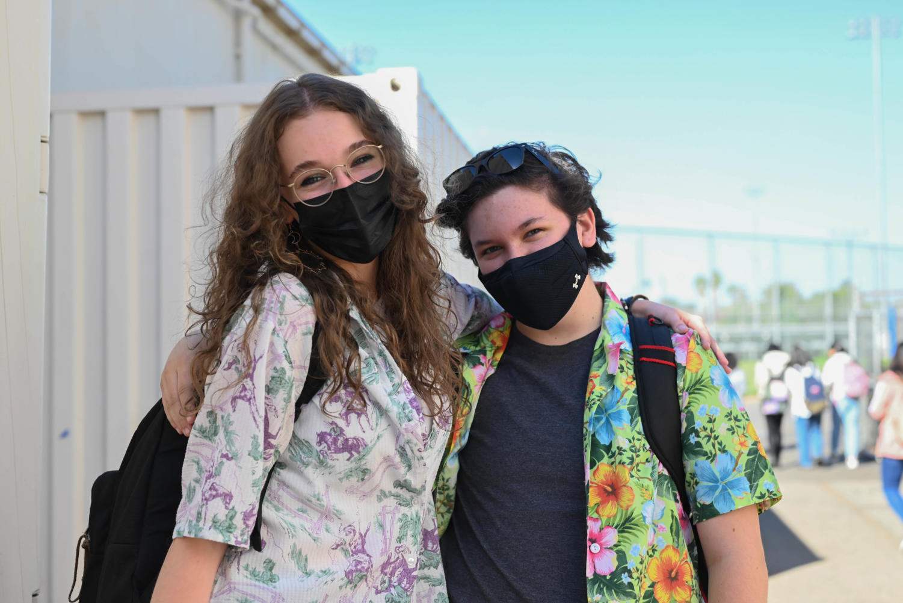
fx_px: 1255
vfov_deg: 27.0
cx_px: 452
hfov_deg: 39.6
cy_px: 302
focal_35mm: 50
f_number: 4
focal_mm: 50
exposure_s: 1/1600
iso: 640
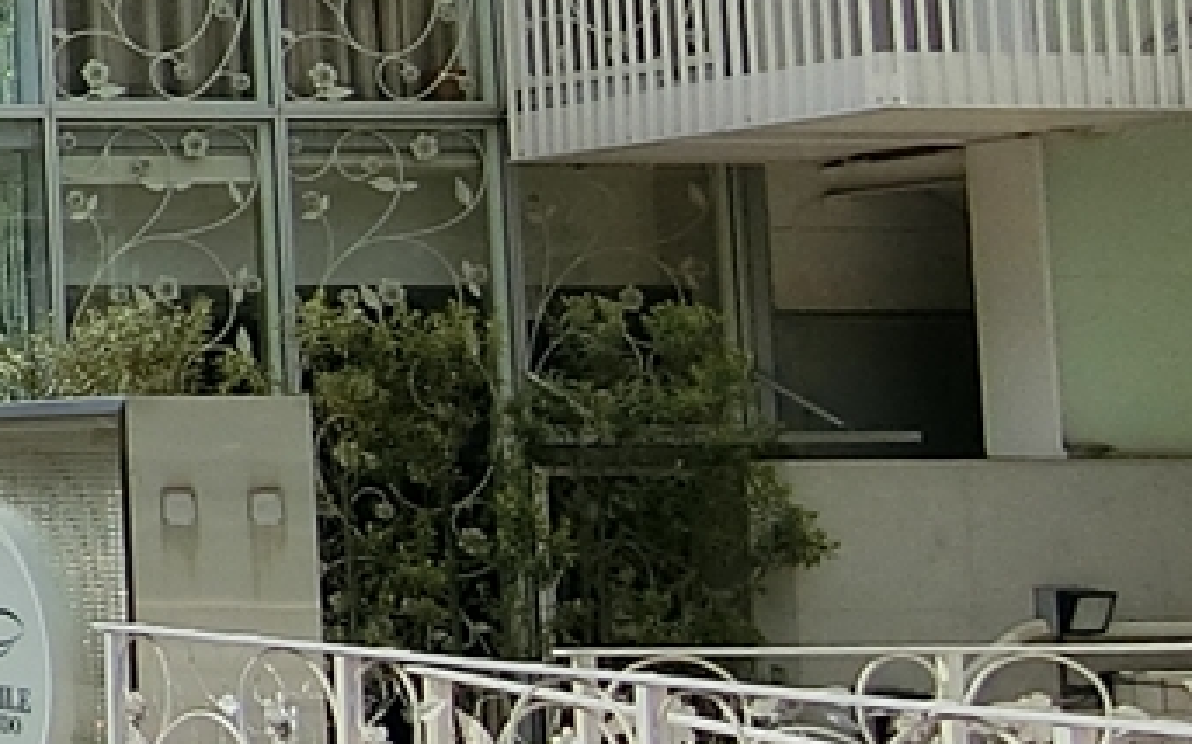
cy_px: 198
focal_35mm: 94
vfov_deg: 13.8
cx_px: -1533
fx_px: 3052
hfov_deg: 15.1
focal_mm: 4.06
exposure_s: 1/250
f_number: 6.9
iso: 80
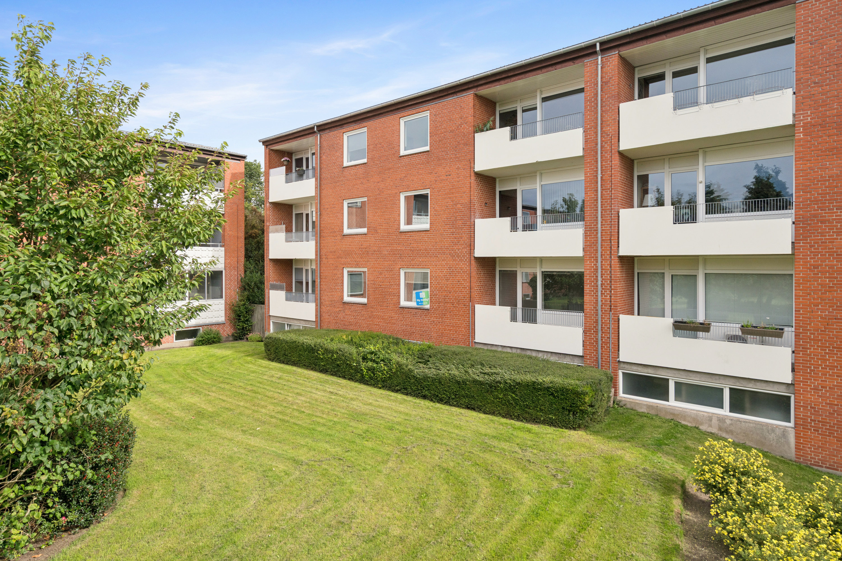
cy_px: 280
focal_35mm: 20
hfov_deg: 84.0
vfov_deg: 61.9
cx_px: 421
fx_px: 468
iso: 800
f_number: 7.1
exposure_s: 1/1250
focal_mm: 20
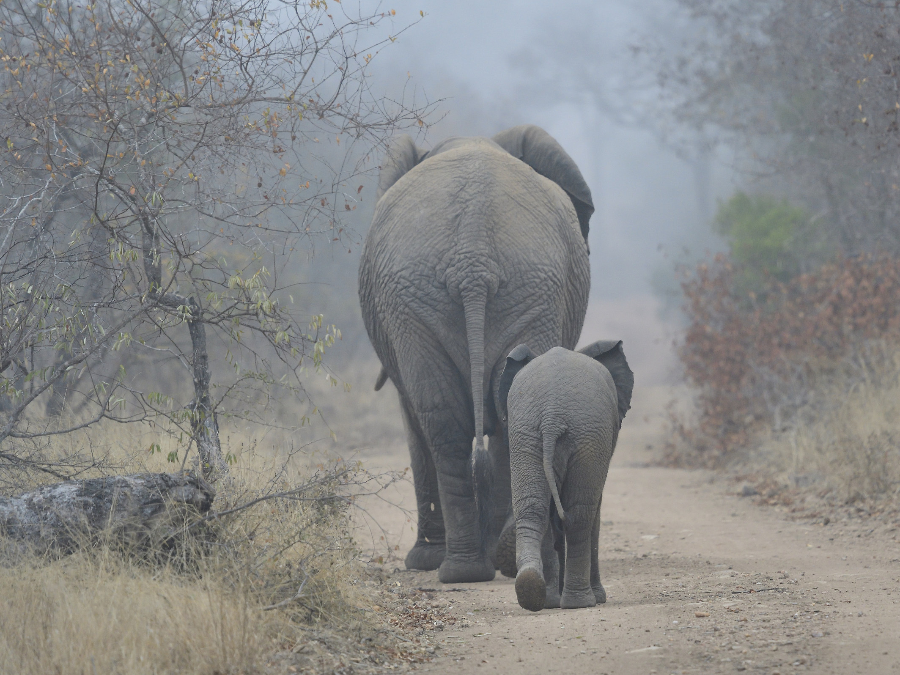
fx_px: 12688
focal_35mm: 488
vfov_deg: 3.0
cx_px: 501
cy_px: 338
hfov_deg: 4.1
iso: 1600
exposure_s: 1/400
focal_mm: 300
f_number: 4
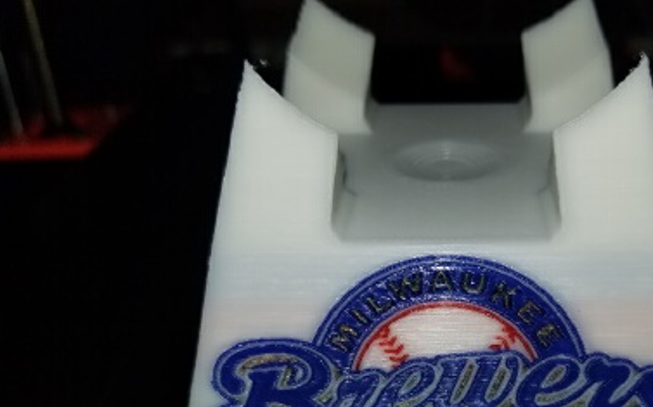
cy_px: 322
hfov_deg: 49.5
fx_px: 694
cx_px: 439
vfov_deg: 31.9
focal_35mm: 39
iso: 50
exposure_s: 1/1064
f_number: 1.7
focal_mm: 4.25
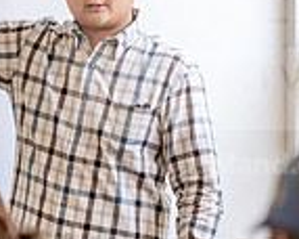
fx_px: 4887
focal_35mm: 553
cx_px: 4
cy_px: 209
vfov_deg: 2.8
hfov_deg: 3.5
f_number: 3.5
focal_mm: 145
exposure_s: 1/200
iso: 1600
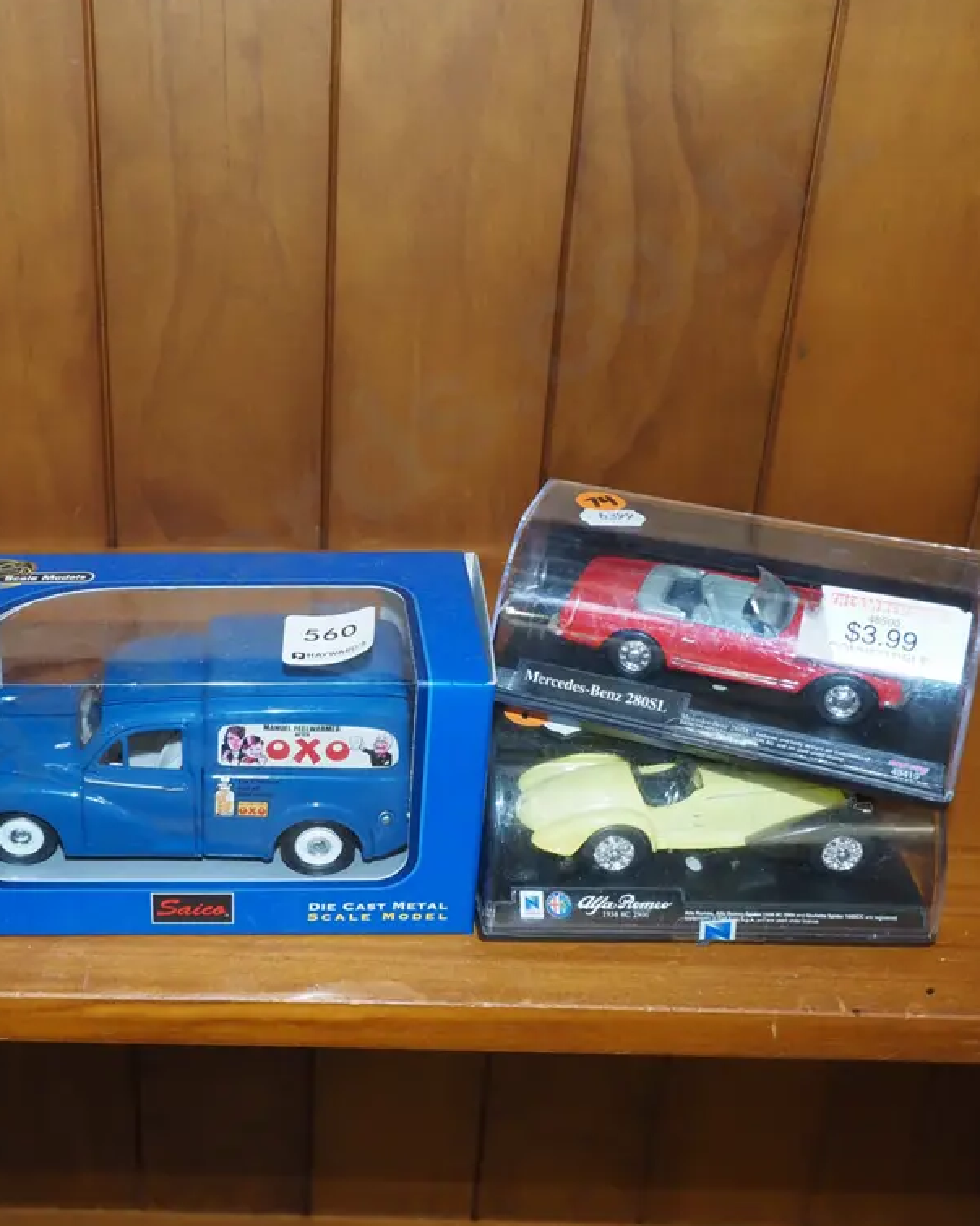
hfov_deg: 32.5
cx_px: 190
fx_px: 1631
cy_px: 614
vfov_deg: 41.2
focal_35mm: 45
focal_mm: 17
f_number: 5.6
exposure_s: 1/60
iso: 1600
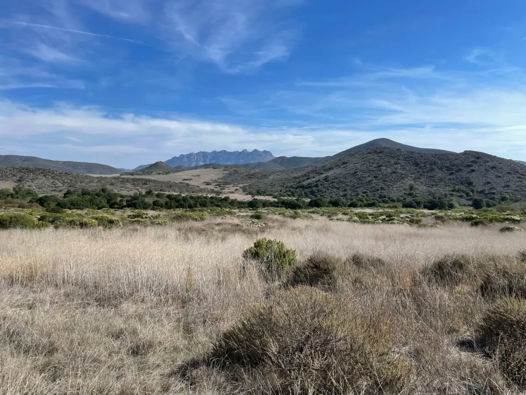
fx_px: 395
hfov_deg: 67.3
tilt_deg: -3.8
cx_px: 263
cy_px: 198
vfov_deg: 53.1
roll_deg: +0.7
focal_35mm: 26
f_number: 1.6
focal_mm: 4.2
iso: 32
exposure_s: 1/4000
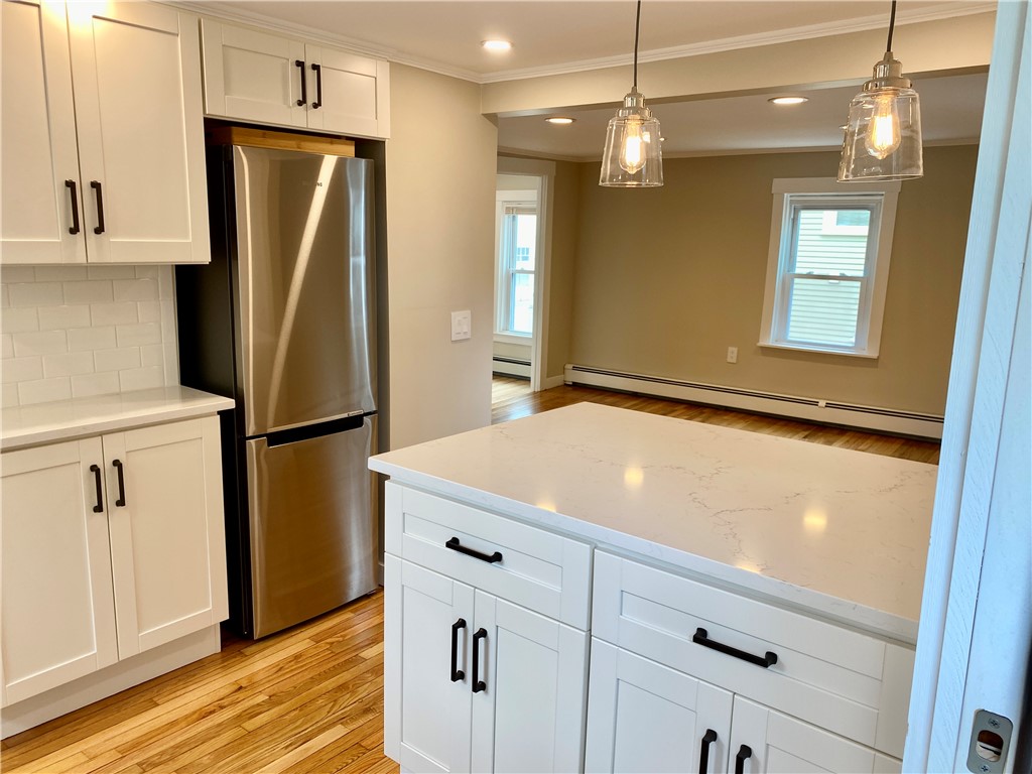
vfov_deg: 53.1
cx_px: 516
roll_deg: -1.2
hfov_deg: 67.3
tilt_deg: -10.6
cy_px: 387
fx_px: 775
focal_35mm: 26
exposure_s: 1/120
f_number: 1.8
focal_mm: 4.25
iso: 64
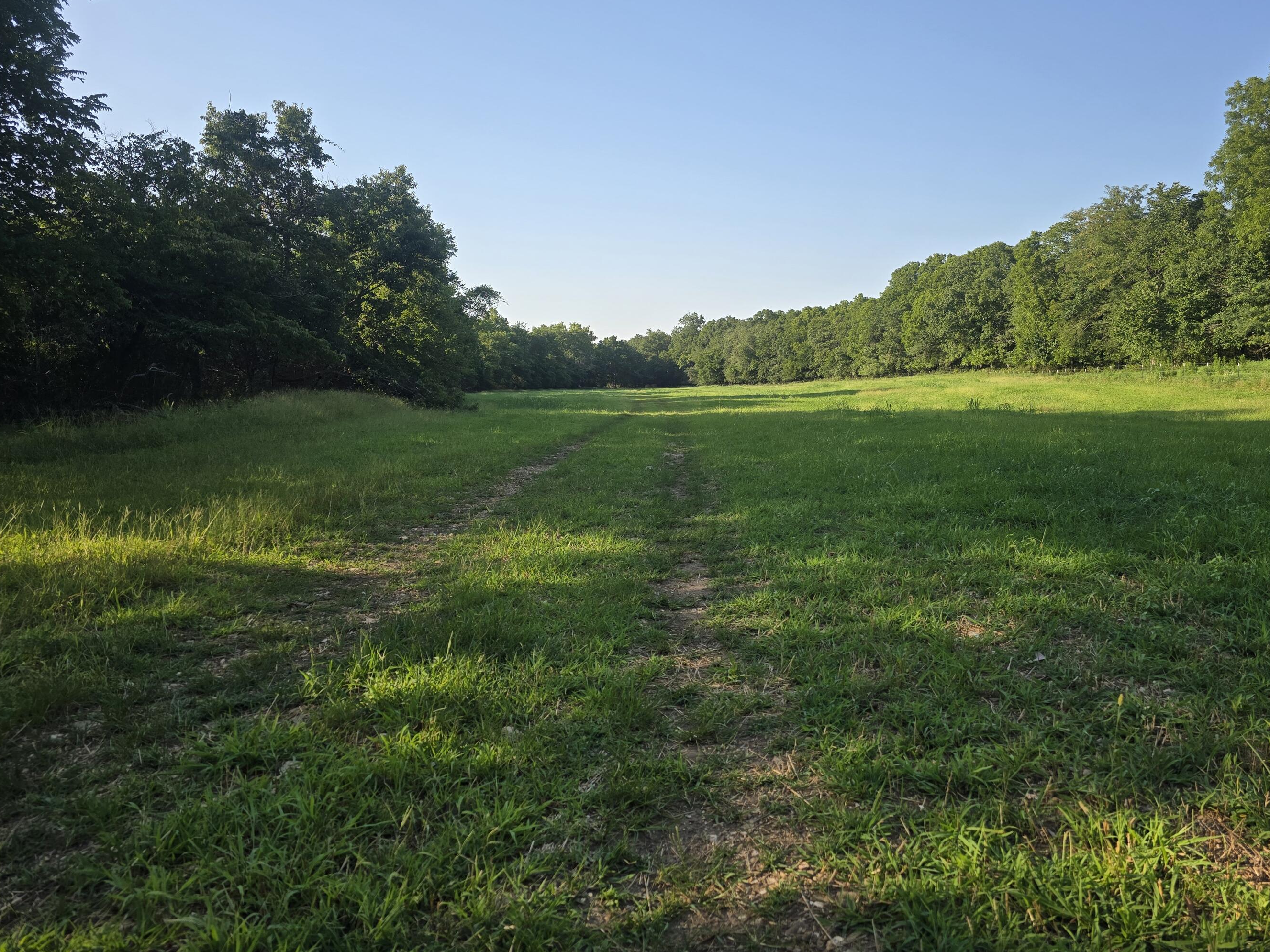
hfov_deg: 67.2
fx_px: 954
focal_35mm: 26
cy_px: 435
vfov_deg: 53.0
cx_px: 682
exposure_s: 1/340
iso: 12
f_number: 1.7
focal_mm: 6.3
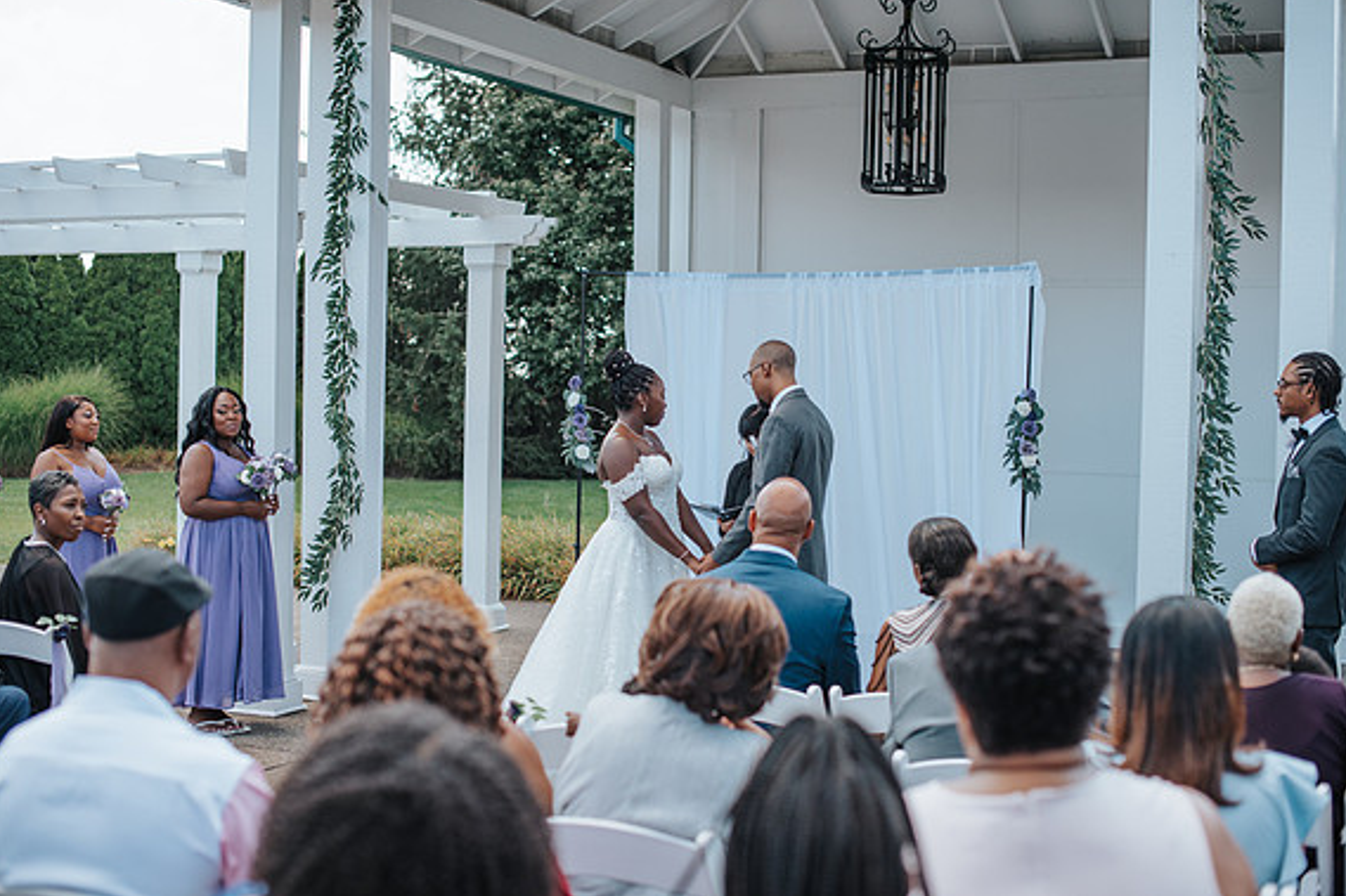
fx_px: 1906
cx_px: 677
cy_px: 443
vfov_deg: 26.5
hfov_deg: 38.9
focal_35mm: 51
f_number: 2.5
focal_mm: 50
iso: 200
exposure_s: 1/1250
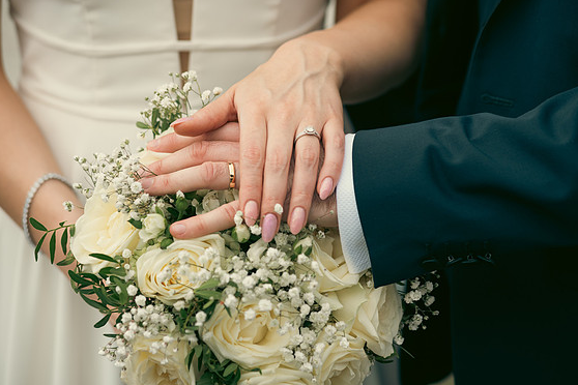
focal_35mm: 130
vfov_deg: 10.5
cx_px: 287
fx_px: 2087
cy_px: 197
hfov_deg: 15.8
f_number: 3.5
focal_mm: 125
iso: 160
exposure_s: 1/250
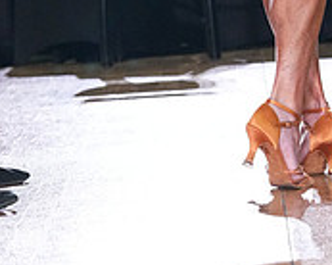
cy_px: -273
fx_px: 3828
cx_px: 126
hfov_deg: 5.0
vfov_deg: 3.9
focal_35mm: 390
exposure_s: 1/400
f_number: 5.6
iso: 6400
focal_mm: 124
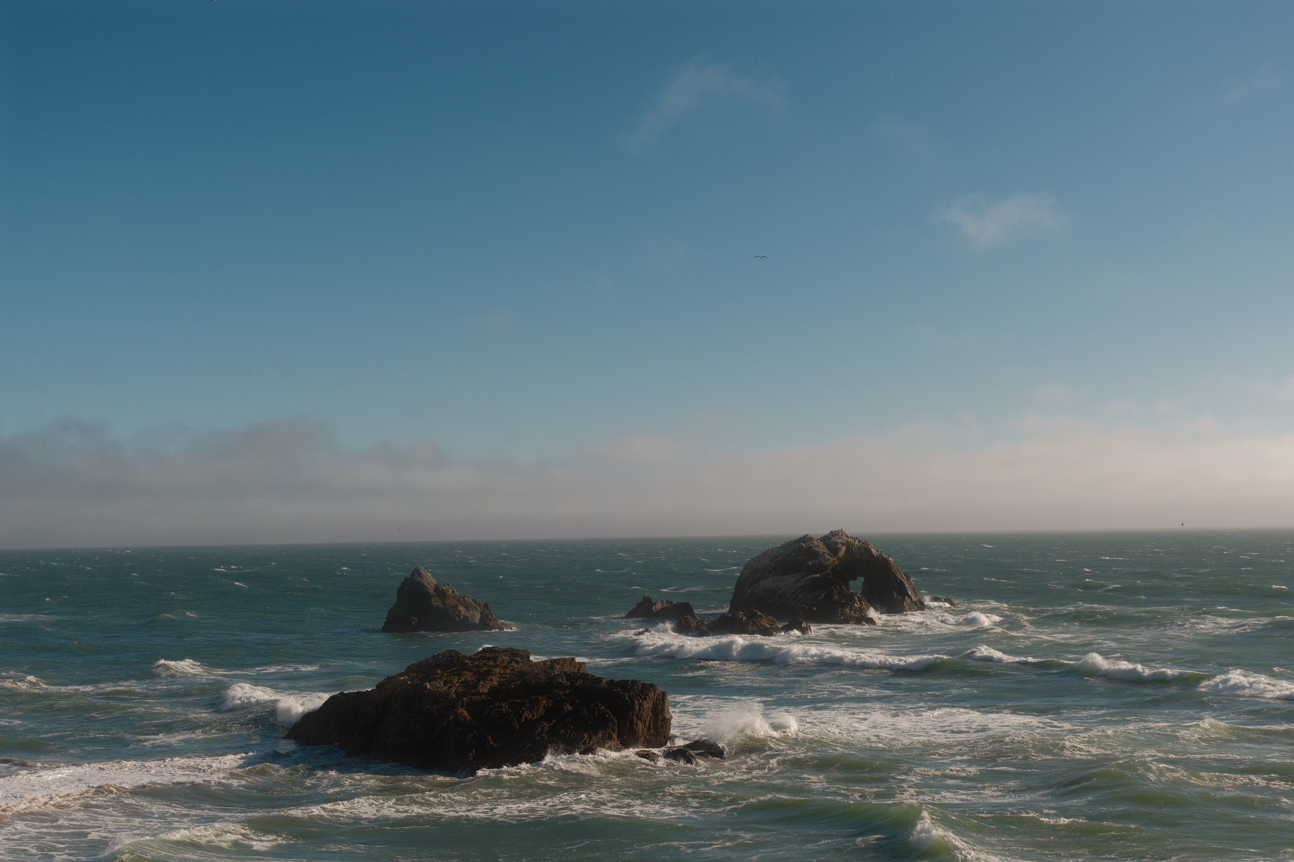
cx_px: 647
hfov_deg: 39.6
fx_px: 1797
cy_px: 431
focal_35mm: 50
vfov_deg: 27.0
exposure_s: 1/320
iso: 80
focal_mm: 33
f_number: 9
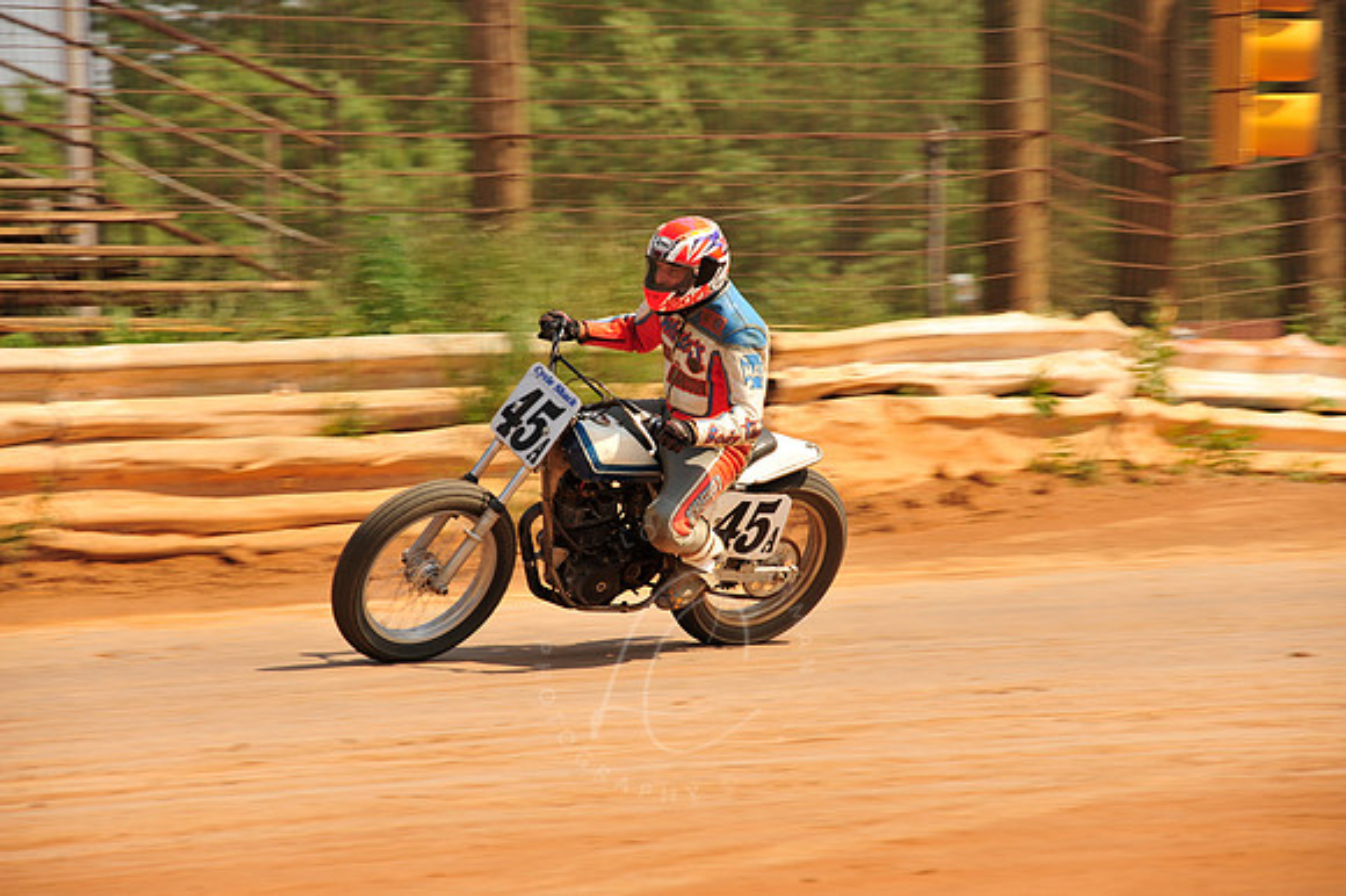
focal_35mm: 200
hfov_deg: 10.3
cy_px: 448
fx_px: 7473
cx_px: 673
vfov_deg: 6.9
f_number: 9
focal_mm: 200
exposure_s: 1/400
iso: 200
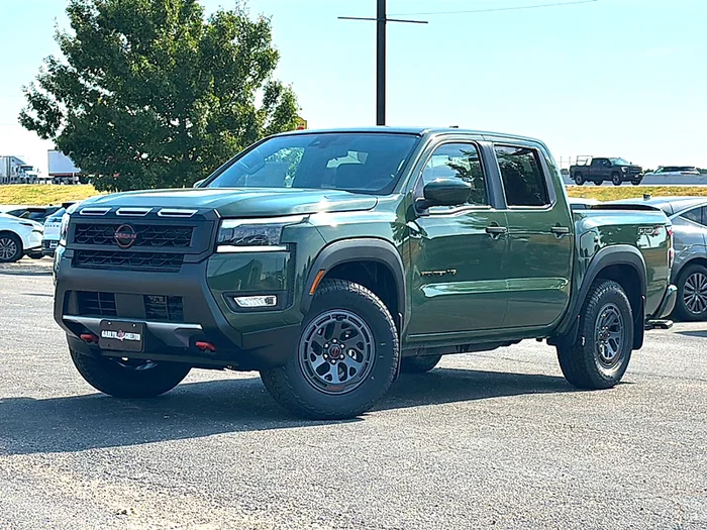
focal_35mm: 66
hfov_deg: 29.4
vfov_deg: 22.3
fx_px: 1348
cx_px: 354
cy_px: 265
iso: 64
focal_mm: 6.86
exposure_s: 1/2985
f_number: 1.78
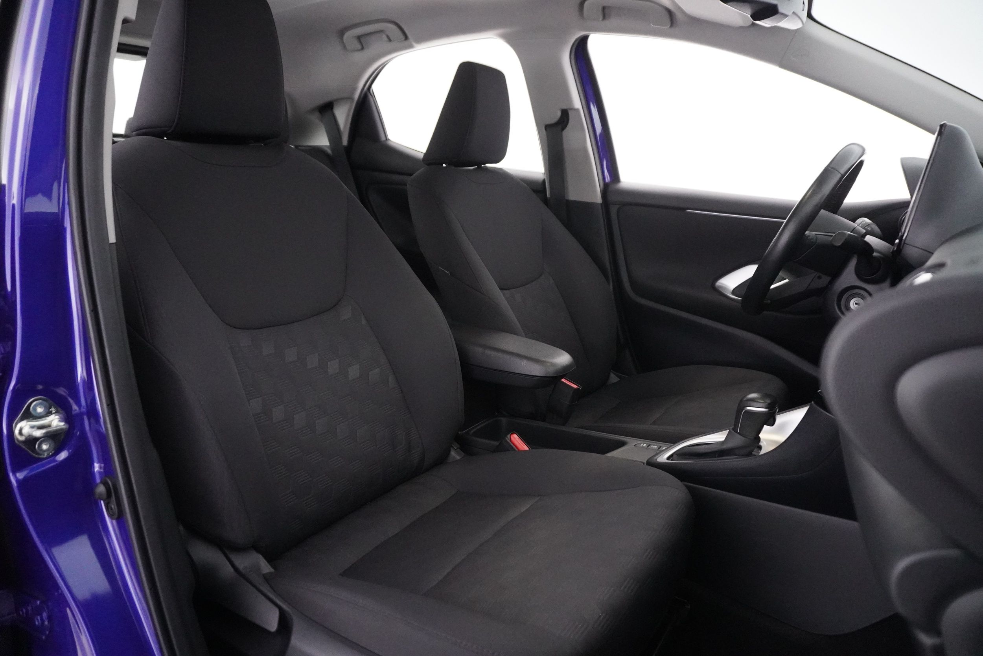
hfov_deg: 73.7
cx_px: 492
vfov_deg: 53.1
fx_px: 655
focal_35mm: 24
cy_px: 328
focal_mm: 16
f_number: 3.5
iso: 6400
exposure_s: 1/100
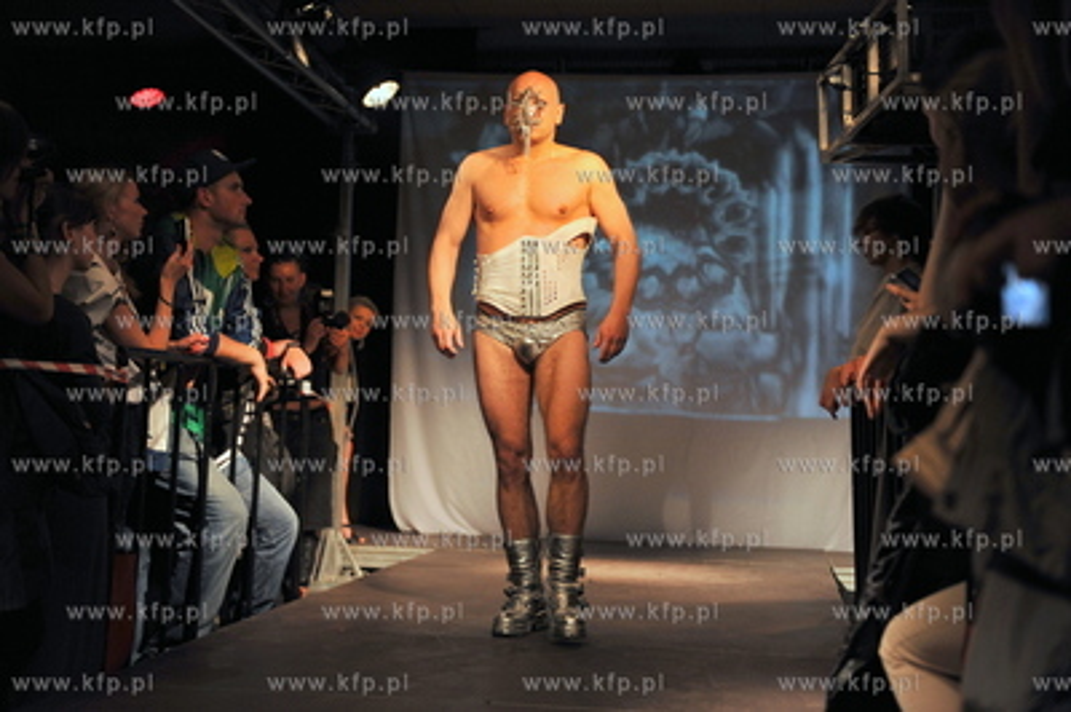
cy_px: 356
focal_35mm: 52
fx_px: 1546
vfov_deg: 25.9
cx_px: 536
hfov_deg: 38.2
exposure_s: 1/1600
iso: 1600
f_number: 2.8
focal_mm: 52
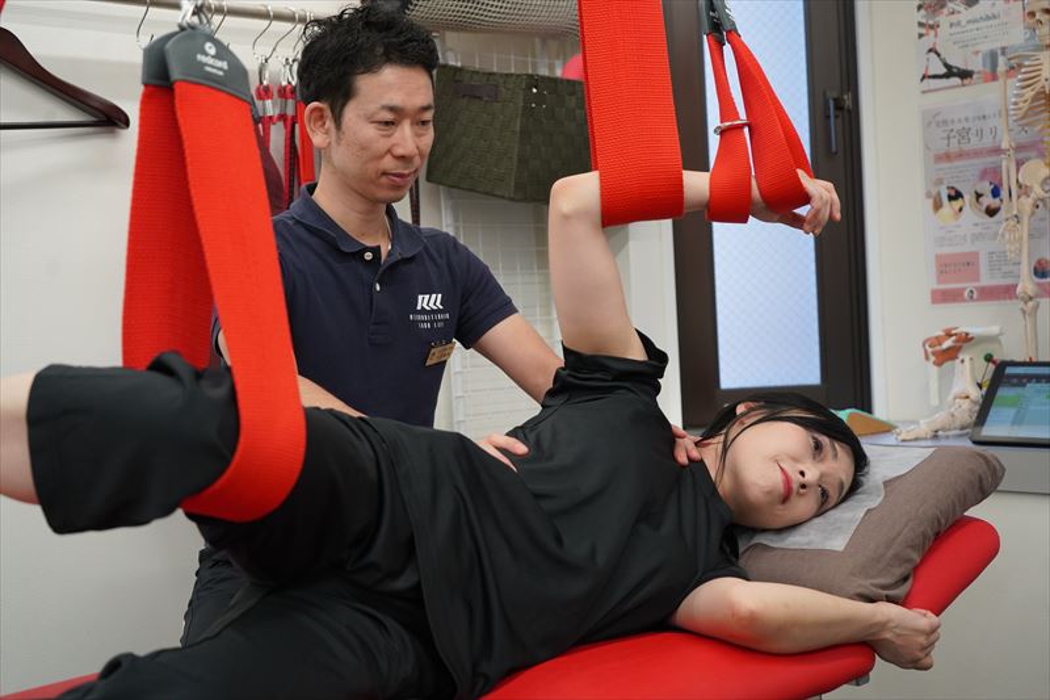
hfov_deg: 40.4
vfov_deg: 27.5
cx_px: 525
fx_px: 1429
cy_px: 350
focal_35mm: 49
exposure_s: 1/160
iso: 2000
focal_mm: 49
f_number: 4.5
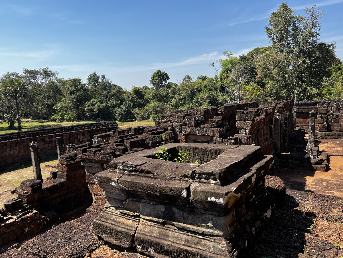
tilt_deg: -7.8
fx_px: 268
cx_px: 173
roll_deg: +2.8
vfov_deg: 51.4
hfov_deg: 65.3
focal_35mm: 27
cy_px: 132
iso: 50
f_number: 1.5
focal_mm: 5.7
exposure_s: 1/2252
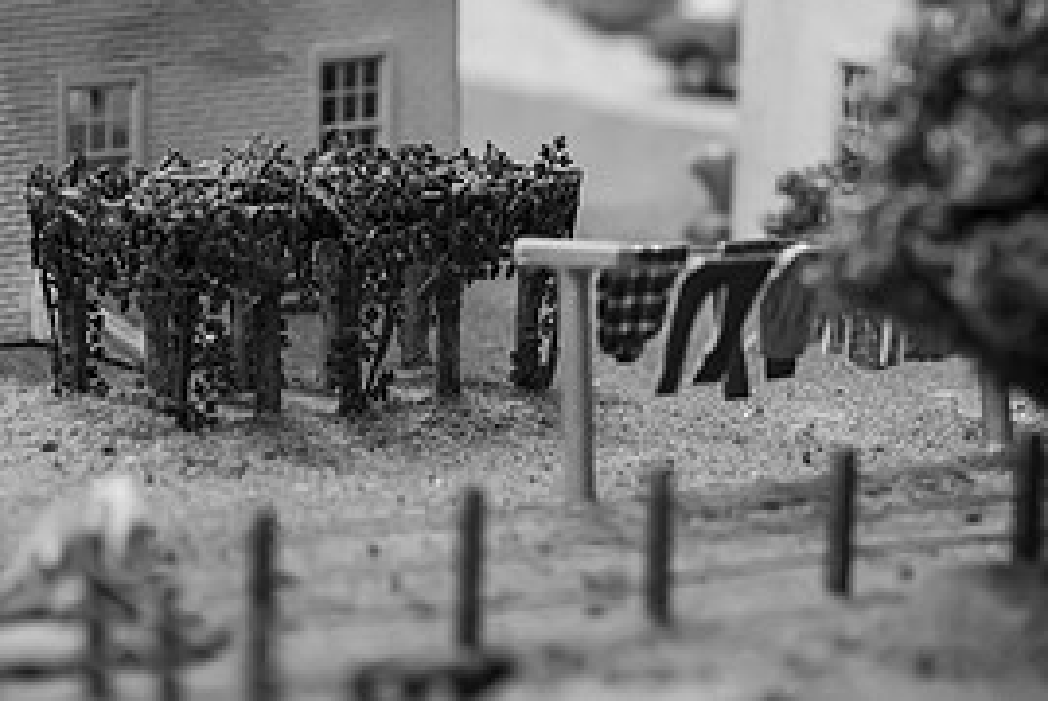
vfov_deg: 5.3
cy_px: -49
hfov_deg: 7.9
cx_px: 214
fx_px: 7548
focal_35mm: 259
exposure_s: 1/80
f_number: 7.1
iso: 3200
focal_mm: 115
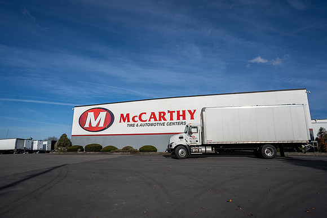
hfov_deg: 81.2
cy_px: 109
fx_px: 191
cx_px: 164
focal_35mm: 21
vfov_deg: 59.5
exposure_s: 1/1250
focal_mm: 21
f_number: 7.1
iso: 125
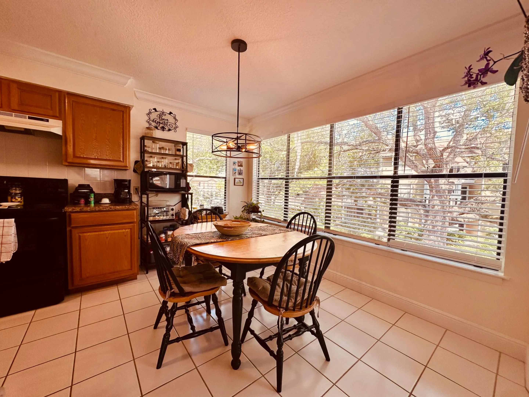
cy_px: 198
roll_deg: -2.8
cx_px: 264
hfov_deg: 102.1
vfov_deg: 85.7
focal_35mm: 14
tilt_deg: -3.7
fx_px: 214
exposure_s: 1/113
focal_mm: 2.22
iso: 40
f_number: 2.2
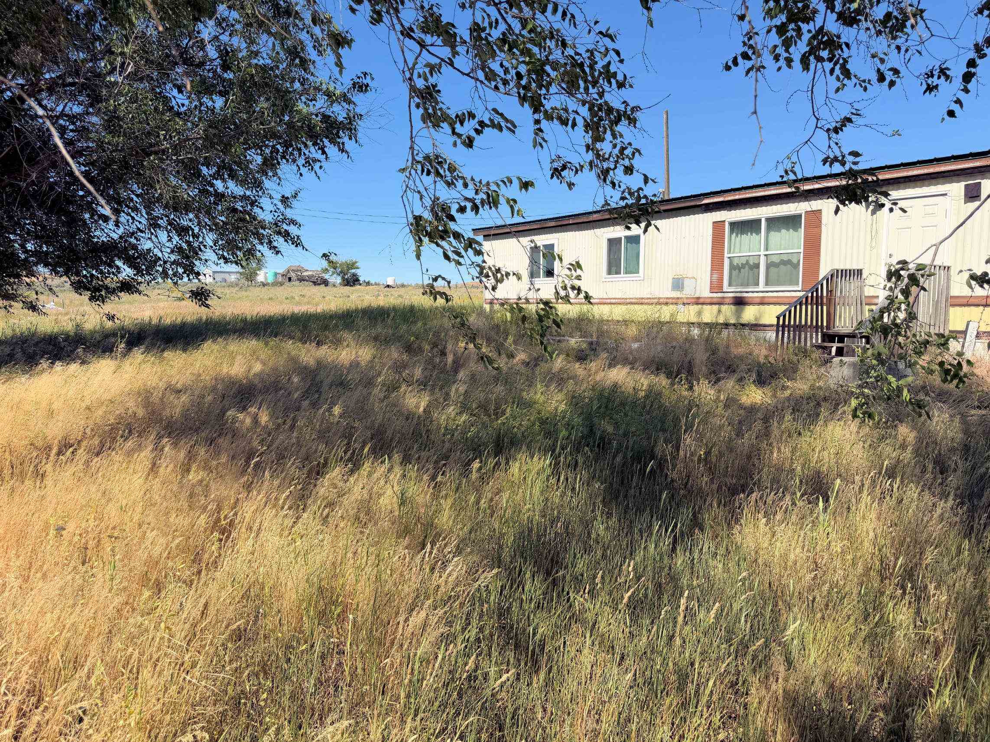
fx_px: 686
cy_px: 371
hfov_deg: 71.6
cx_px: 495
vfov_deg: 56.8
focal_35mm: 24
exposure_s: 1/4673
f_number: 1.78
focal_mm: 6.76
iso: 80
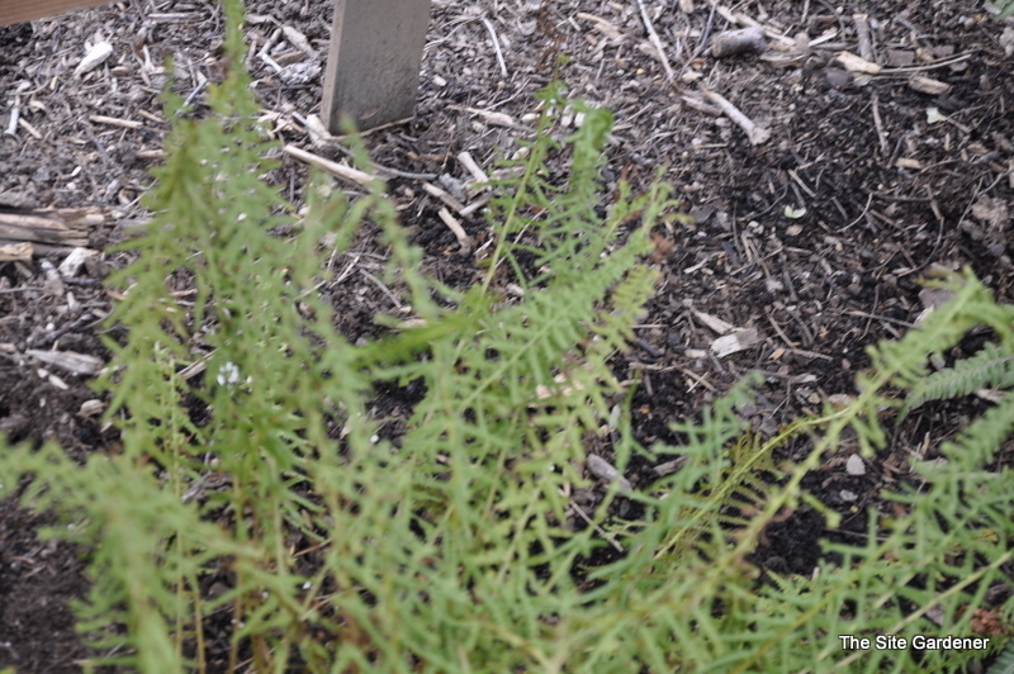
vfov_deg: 10.1
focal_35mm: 135
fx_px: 3799
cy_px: 337
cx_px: 507
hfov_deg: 15.2
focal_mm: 90
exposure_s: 1/80
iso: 400
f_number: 5.6
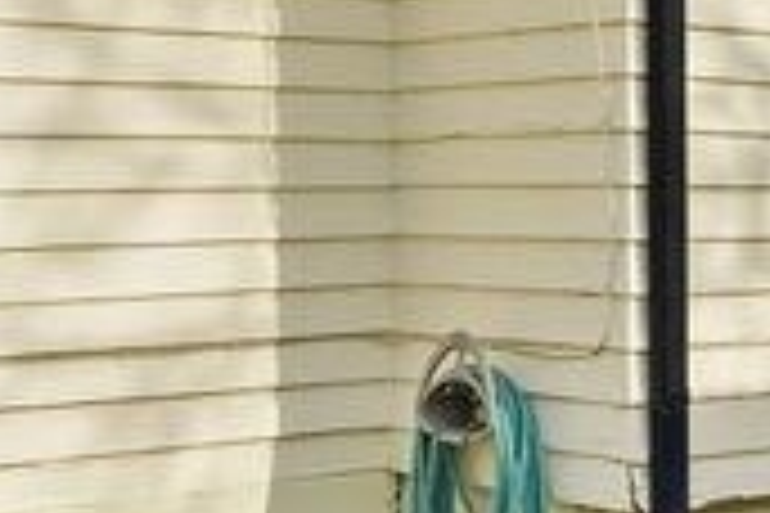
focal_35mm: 96
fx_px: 2053
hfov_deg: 20.9
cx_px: 671
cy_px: 187
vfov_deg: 14.2
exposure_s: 1/1000
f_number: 8
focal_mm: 16
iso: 100
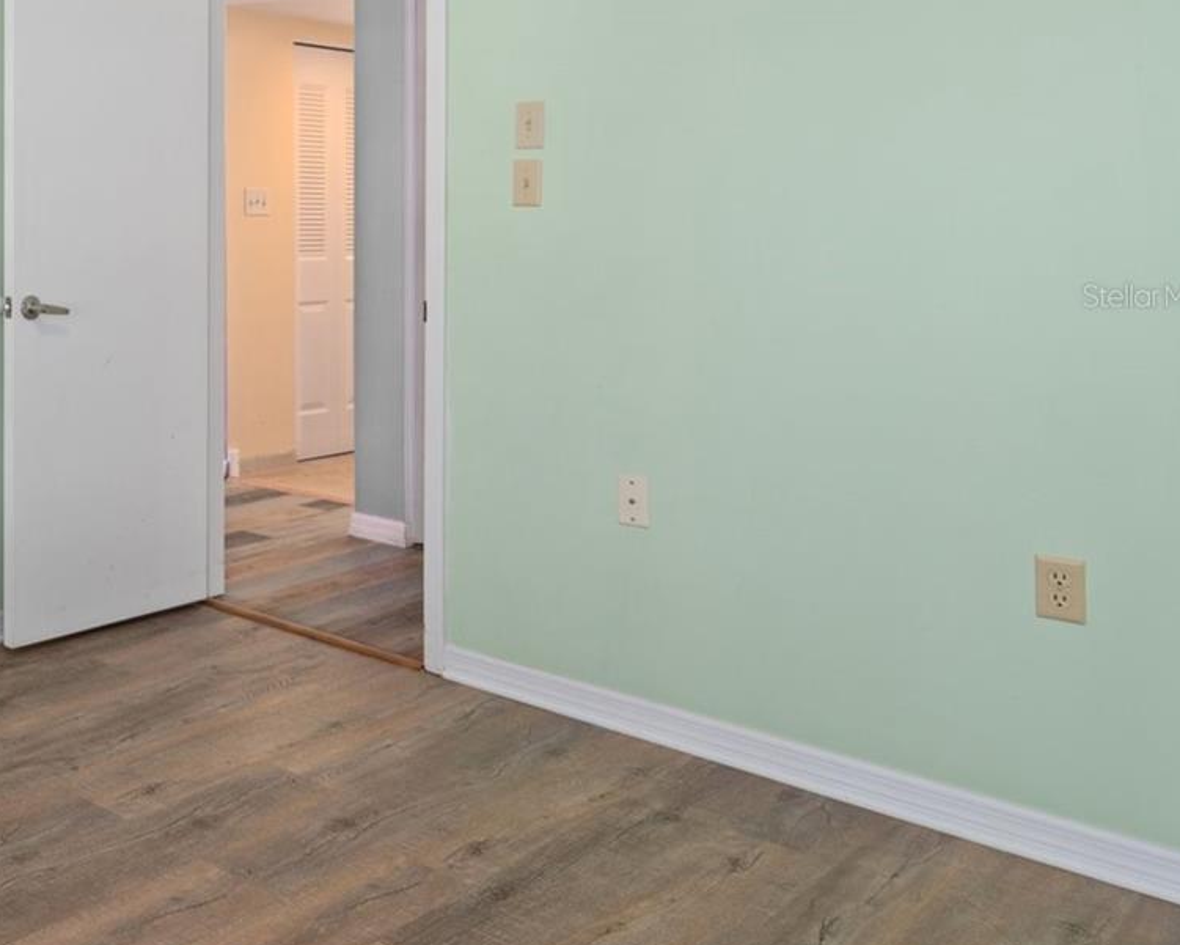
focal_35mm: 34
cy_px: 296
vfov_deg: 42.6
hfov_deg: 44.0
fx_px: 1188
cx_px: -35
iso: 320
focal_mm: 17
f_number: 8
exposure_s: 1/2.5
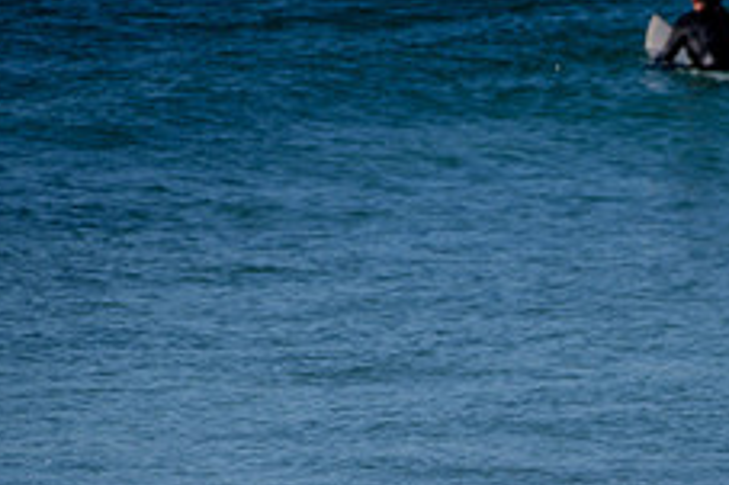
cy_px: 612
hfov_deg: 1.6
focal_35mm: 1280
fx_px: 25900
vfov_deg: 1.1
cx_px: 854
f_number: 5.6
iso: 110
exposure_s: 1/2000
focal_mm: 500
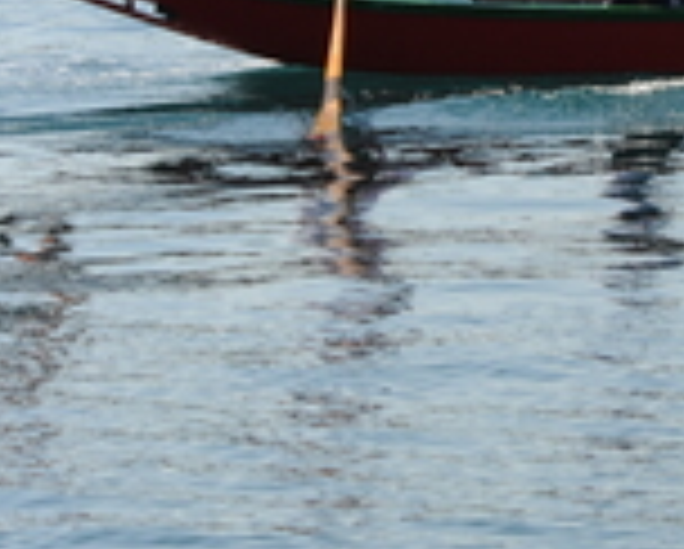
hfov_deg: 6.3
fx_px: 6121
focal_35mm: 302
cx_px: 927
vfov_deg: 5.1
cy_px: -25
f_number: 10
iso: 200
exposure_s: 1/400
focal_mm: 102
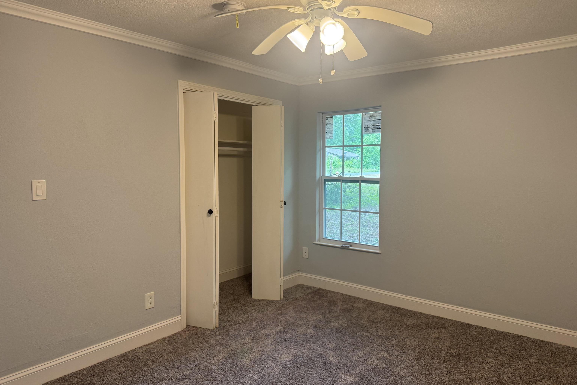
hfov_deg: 71.5
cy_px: 191
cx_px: 288
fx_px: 401
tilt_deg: -5.0
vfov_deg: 51.3
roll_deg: +0.2
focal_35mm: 25
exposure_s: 1/60
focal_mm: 6.76
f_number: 1.78
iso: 100
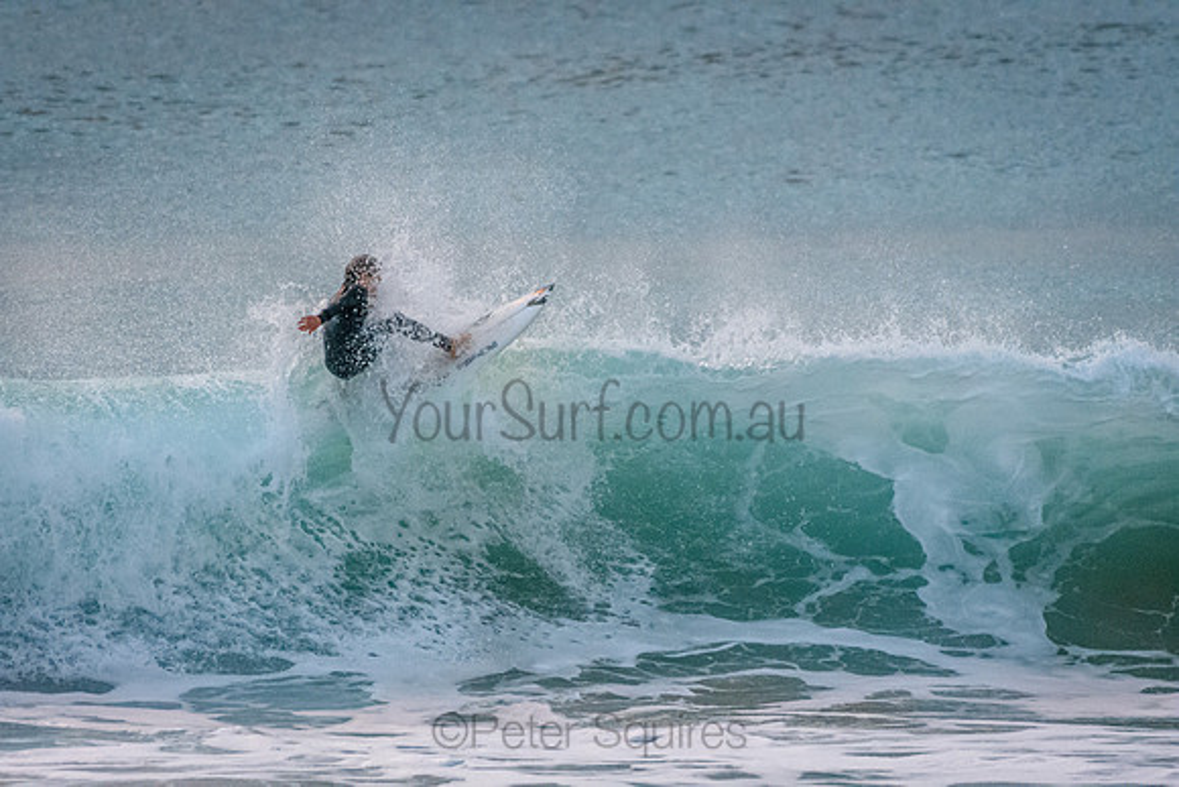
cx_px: 590
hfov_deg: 2.7
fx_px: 24567
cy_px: 394
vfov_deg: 1.8
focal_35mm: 750
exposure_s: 1/1250
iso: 2800
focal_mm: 500
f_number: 5.6
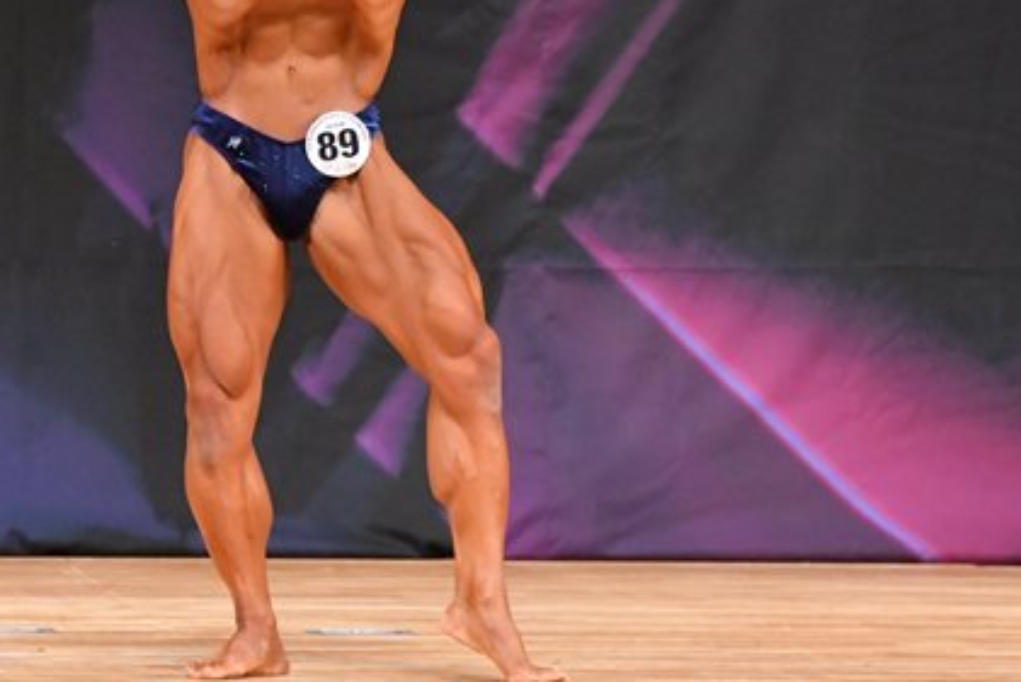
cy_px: 116
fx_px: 14865
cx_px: 392
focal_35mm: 524
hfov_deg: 3.9
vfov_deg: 2.6
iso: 7200
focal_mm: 190
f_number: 5.6
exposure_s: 1/400
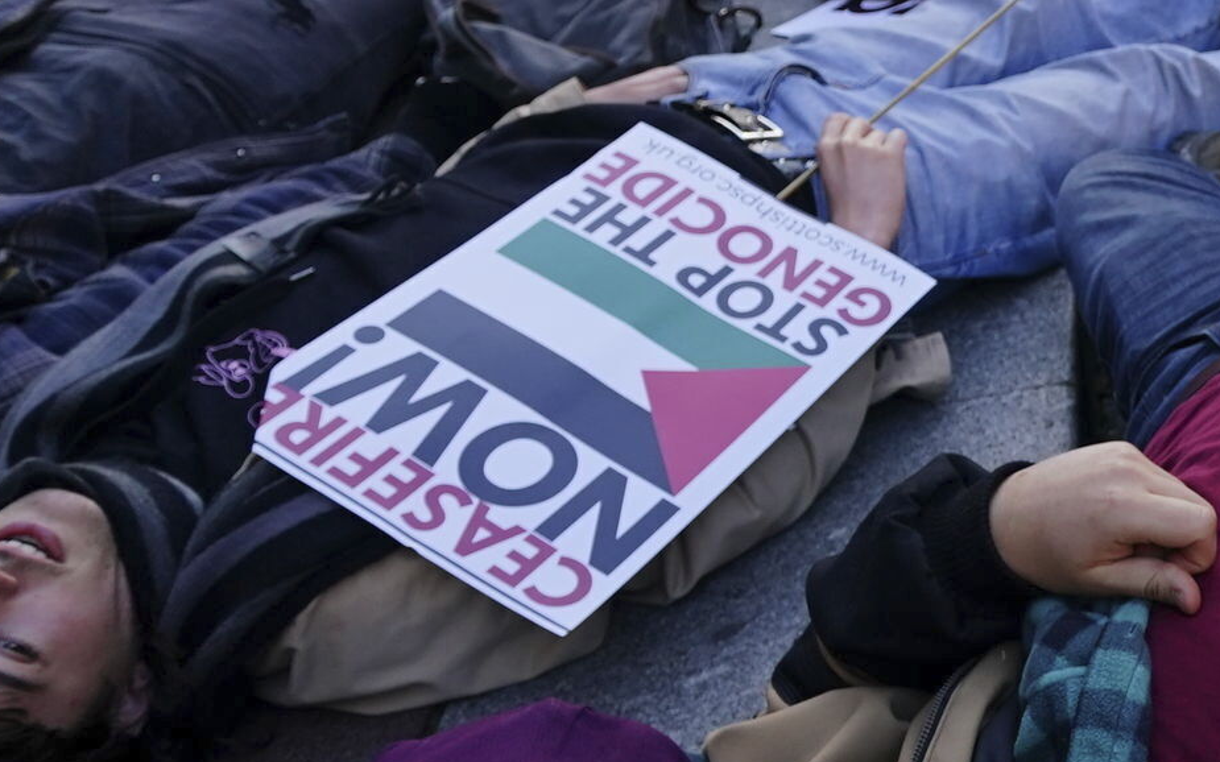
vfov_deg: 23.9
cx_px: 1593
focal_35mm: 54
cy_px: 314
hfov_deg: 29.8
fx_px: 1795
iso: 320
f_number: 4
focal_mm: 14
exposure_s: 1/320
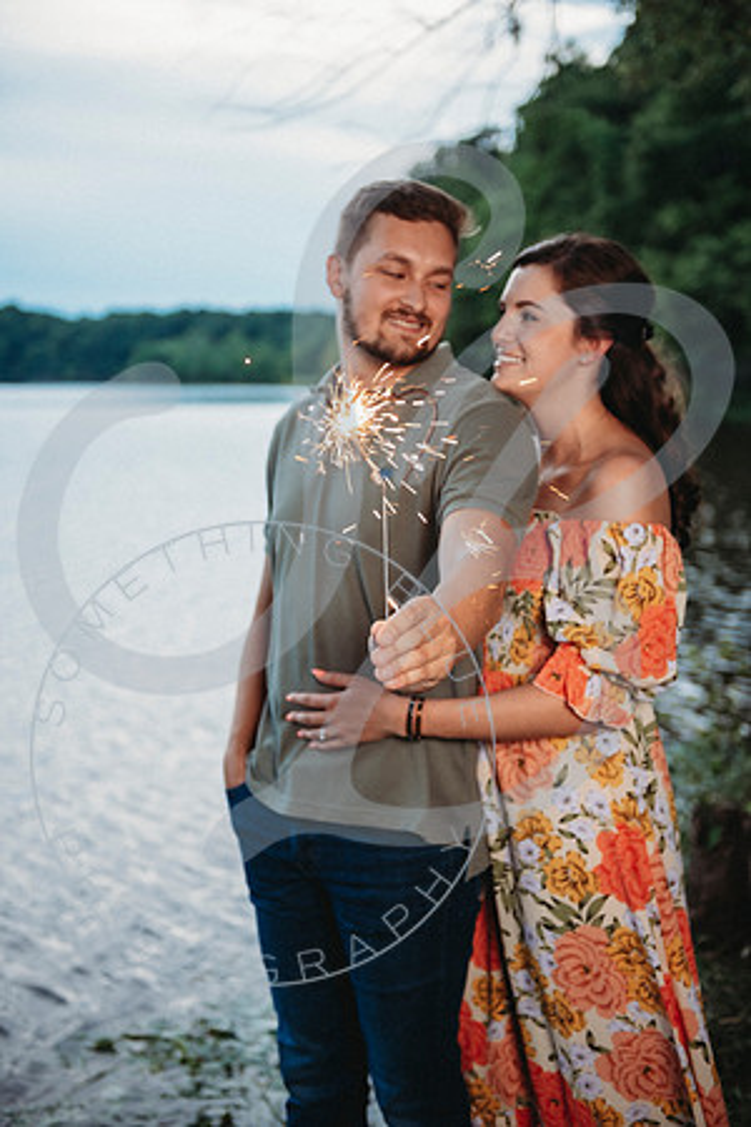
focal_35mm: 48
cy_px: 564
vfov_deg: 41.1
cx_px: 376
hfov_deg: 28.1
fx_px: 1502
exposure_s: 1/160
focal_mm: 48
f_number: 2.8
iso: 400
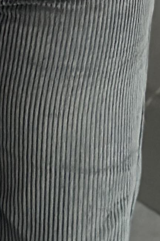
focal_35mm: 307
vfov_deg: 6.3
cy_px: -398
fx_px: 2048
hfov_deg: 4.5
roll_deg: +1.3
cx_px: -48
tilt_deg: -17.9
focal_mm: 6.86
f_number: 1.78
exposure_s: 1/40
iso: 500
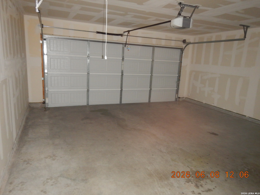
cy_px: 98
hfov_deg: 71.6
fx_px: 180
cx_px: 130
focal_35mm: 24
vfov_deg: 56.8
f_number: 2.8
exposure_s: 1/30
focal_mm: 4.3
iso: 400
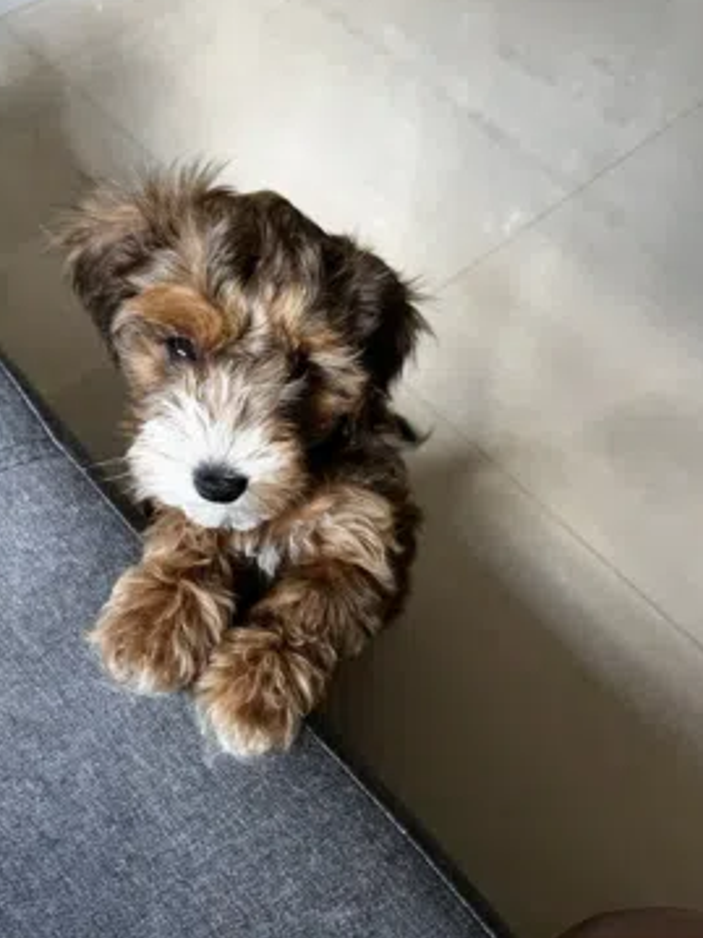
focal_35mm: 29
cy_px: 504
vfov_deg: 61.6
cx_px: 327
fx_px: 786
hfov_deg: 48.2
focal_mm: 5.1
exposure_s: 1/60
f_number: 1.6
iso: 320
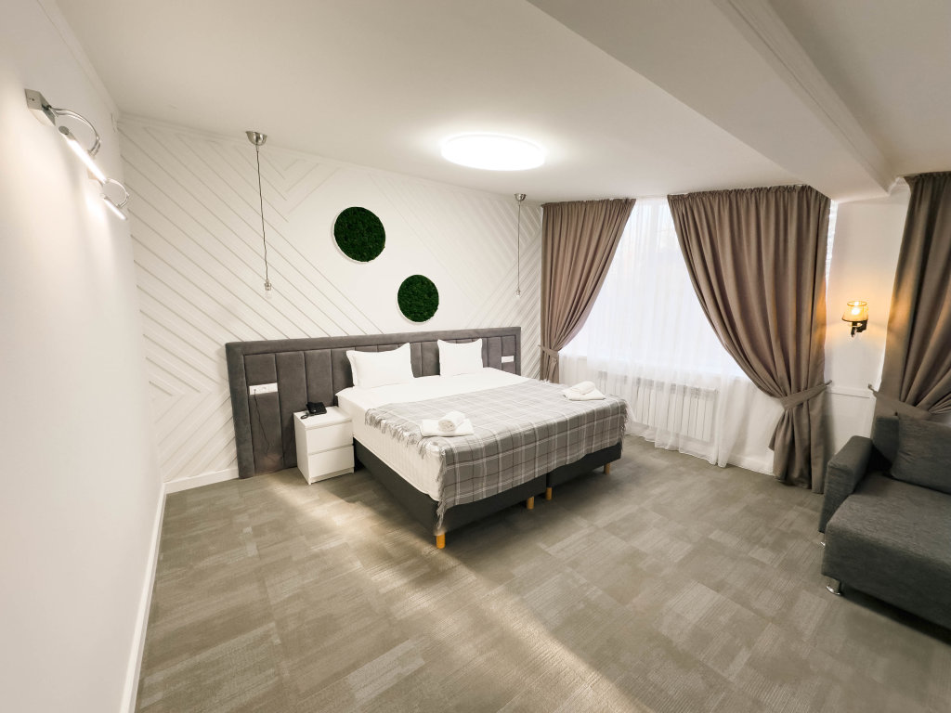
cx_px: 476
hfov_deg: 102.1
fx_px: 385
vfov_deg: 85.7
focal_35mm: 14
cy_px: 356
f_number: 2.2
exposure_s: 1/100
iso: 100
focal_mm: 2.22
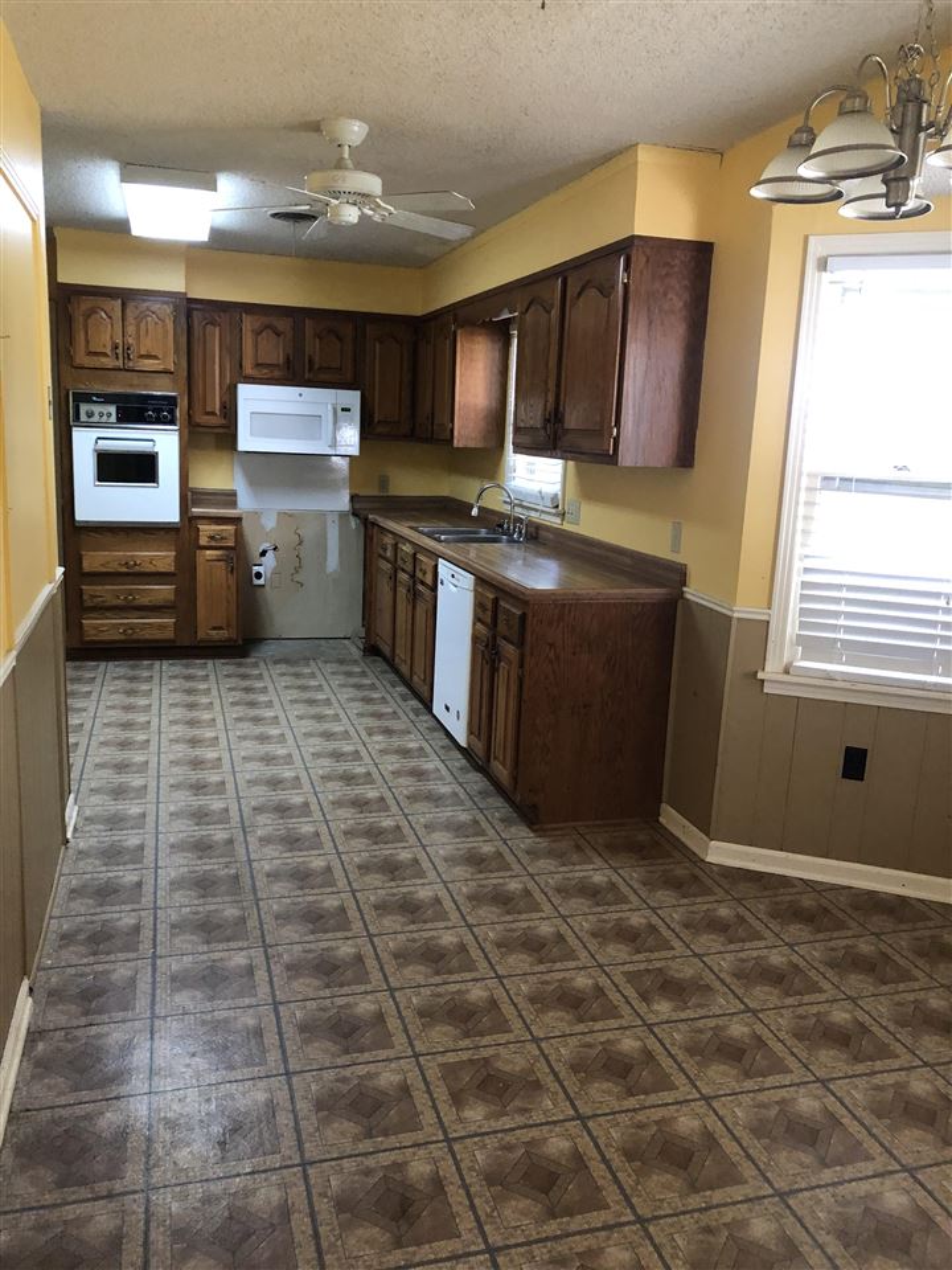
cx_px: 476
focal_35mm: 28
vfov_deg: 63.4
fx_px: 1027
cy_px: 635
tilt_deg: -9.4
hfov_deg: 49.7
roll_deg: -2.7
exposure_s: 1/15
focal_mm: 3.99
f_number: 1.8
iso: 100
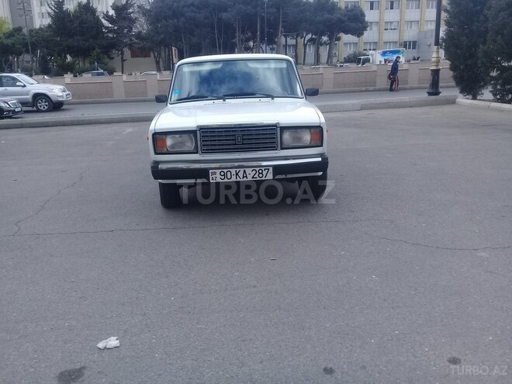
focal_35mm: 31
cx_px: 256
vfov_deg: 45.4
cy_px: 192
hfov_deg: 58.4
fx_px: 459
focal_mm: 3.3
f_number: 2.2
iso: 50
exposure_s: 1/602
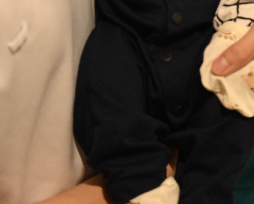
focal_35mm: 310
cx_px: 391
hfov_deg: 6.2
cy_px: -194
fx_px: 2331
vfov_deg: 4.9
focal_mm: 70
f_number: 2.8
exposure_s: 1/200
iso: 1250
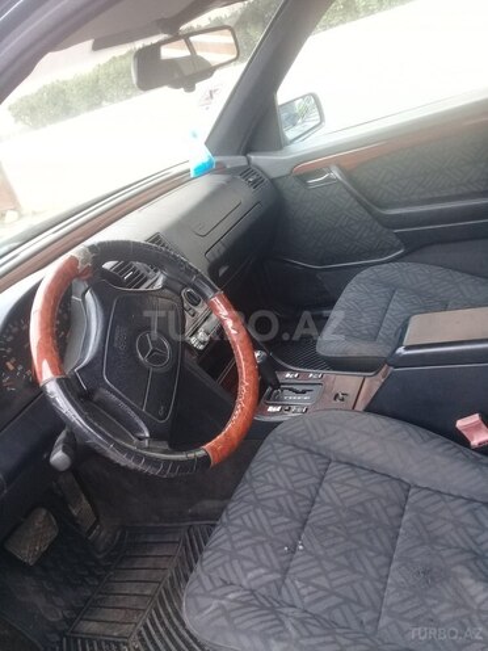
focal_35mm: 31
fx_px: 583
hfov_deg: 45.4
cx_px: 244
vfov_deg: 58.4
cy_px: 326
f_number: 2.2
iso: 80
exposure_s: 1/50
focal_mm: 3.3
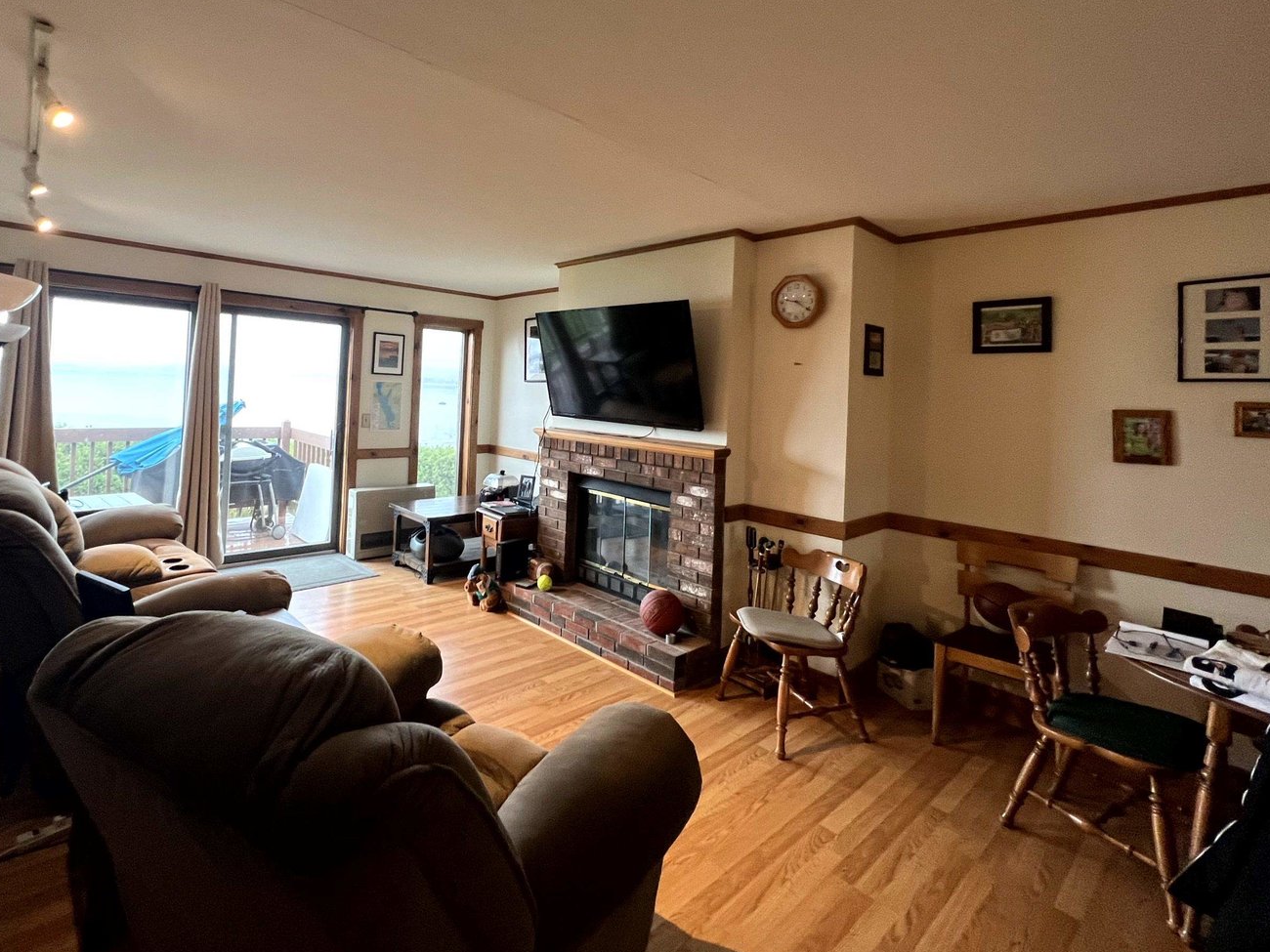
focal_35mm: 16
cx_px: 539
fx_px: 587
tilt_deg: +0.5
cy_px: 373
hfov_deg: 93.8
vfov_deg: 77.1
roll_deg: -2.6
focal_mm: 1.57
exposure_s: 1/60
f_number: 1.8
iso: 250
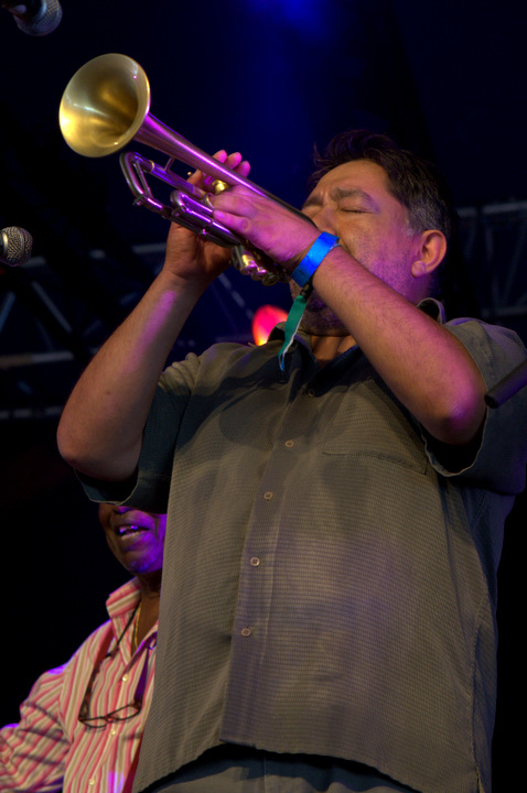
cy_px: 396
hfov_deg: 9.1
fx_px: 3303
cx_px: 264
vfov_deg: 13.7
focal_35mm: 150
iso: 2500
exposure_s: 1/80
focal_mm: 100
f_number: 6.3
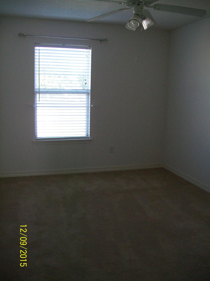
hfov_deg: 41.8
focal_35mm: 34
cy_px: 140
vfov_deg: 54.0
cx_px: 105
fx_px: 275
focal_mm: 6.1
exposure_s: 1/125
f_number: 2.7
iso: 268
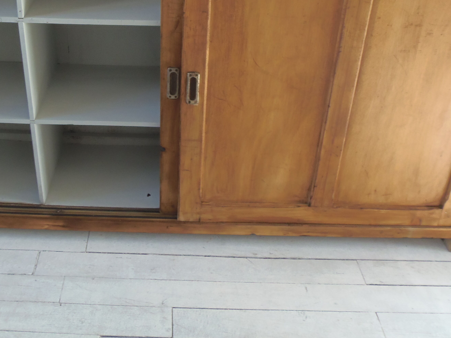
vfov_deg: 35.7
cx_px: 143
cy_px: 72
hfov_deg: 47.0
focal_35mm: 39
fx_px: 508
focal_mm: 4.3
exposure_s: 1/30
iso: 100
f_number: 2.9
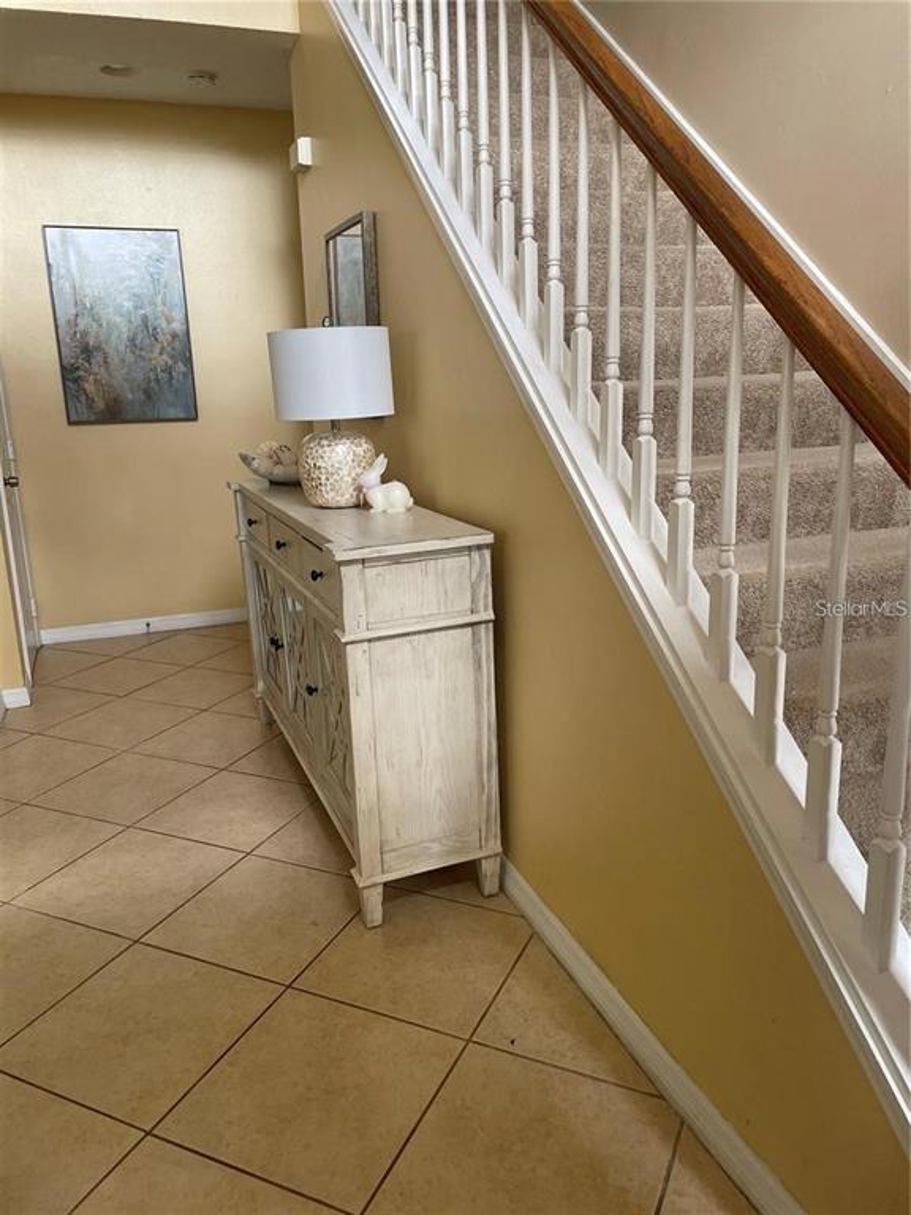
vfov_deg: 67.3
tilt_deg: -12.5
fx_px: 912
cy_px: 608
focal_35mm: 26
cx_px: 456
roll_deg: +1.6
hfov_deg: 53.1
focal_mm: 4.2
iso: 100
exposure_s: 1/121
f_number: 1.6
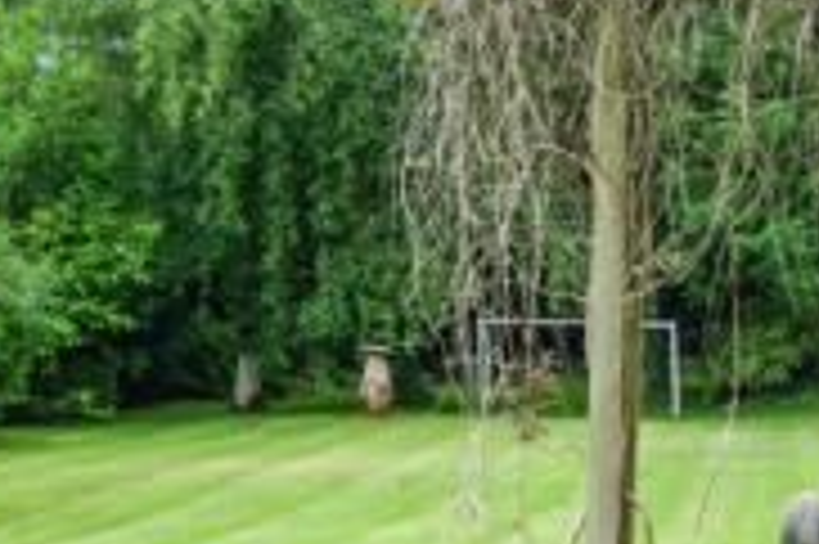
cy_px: 847
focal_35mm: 103
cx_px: 837
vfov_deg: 12.5
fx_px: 2337
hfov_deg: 19.3
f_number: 7.1
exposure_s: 1/80
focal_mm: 19
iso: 100
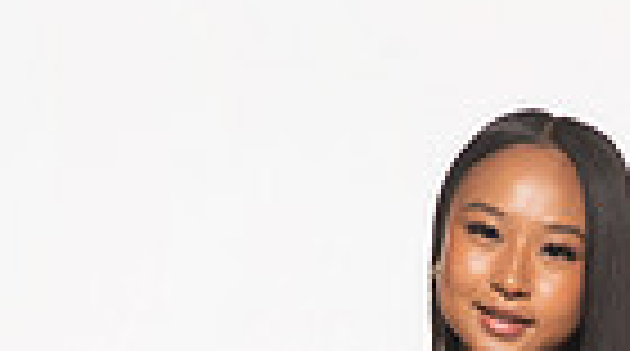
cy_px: 927
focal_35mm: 223
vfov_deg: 5.2
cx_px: 522
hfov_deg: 9.7
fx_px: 3717
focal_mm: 66
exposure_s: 1/320
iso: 800
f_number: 7.1
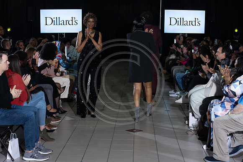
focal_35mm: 70
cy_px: 81
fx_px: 473
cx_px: 122
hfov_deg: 28.8
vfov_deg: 19.5
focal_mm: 70
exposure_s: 1/160
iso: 1250
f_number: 5.6
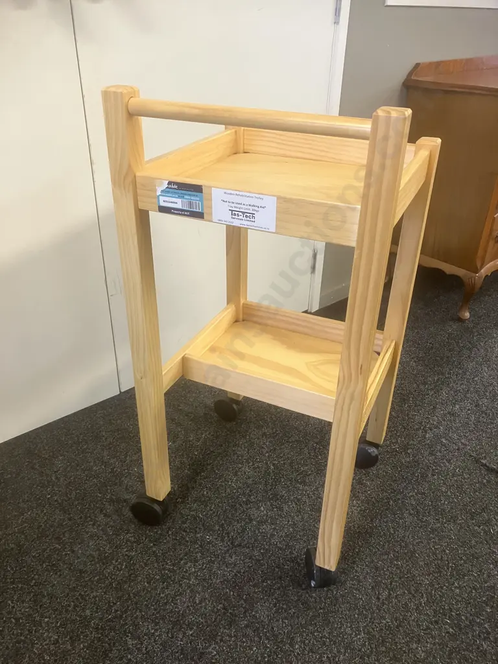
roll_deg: -2.1
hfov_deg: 49.7
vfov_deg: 63.4
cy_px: 332
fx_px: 537
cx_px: 249
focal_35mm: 28
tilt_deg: -30.1
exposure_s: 1/50
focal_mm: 3.99
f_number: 1.8
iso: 250
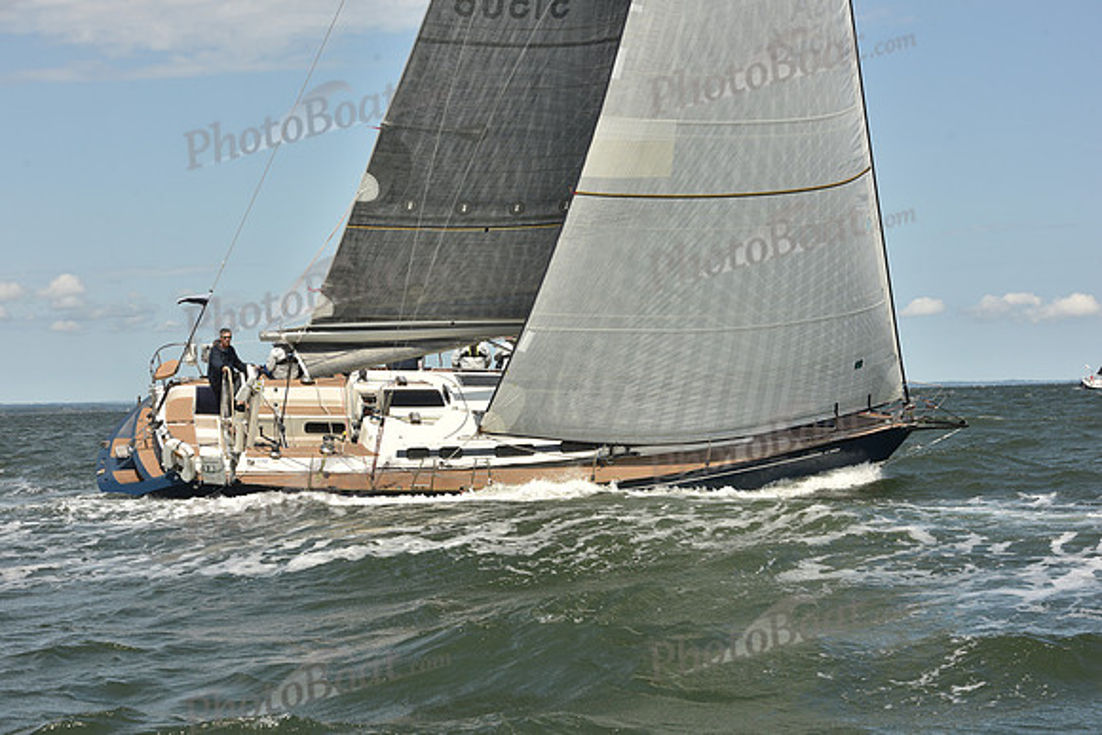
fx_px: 2143
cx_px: 551
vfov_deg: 19.5
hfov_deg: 28.8
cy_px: 368
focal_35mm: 70
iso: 250
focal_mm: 70
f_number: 9
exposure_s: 1/800
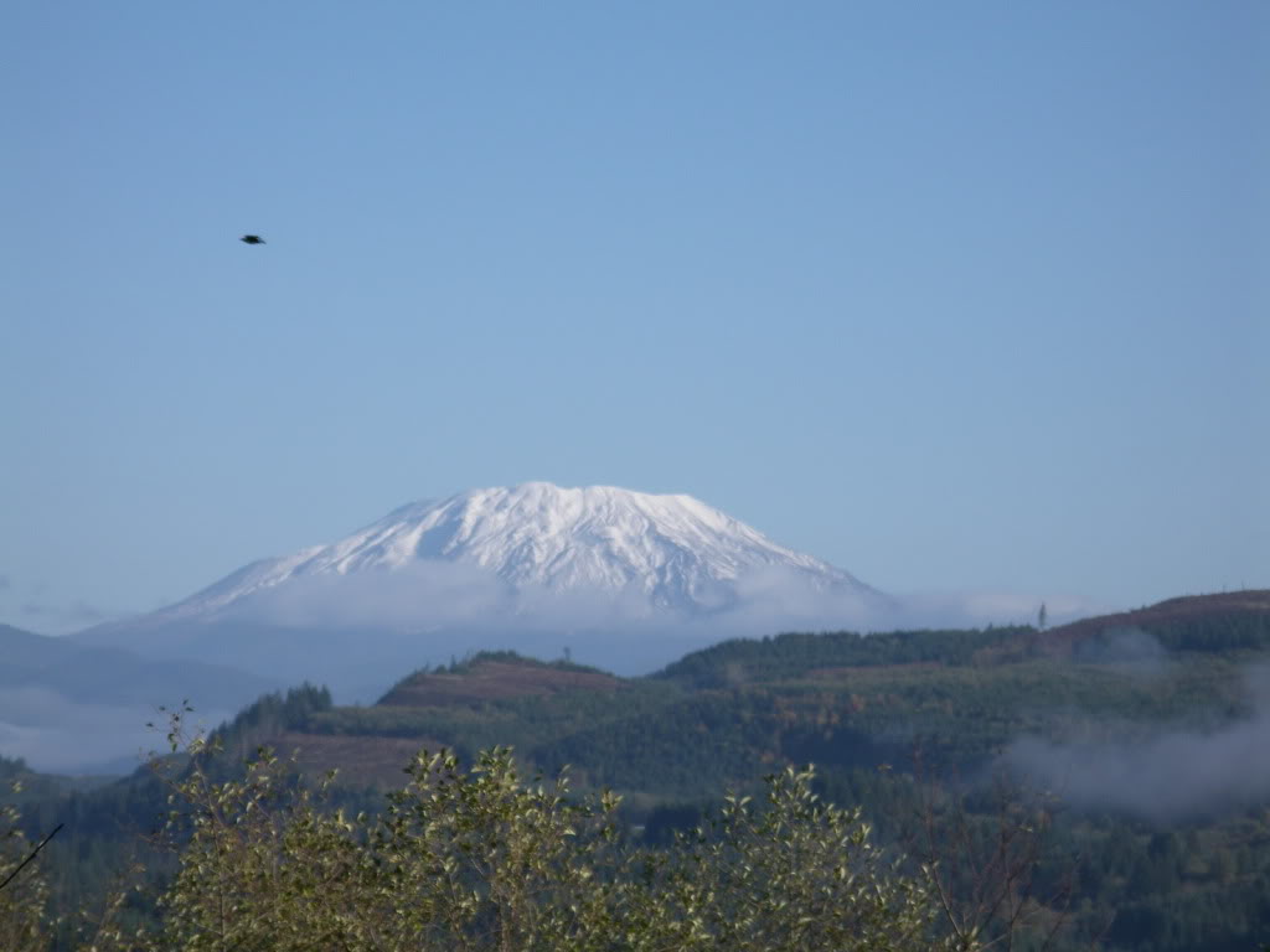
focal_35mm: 187
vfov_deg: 7.9
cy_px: 476
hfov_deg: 10.6
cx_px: 635
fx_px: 6861
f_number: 6
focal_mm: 39
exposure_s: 1/400
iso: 80
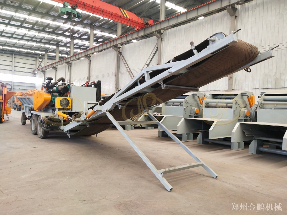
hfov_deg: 60.0
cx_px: 144
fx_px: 249
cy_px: 108
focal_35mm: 30
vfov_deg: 46.8
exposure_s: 1/50
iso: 171
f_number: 1.8
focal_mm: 3.95
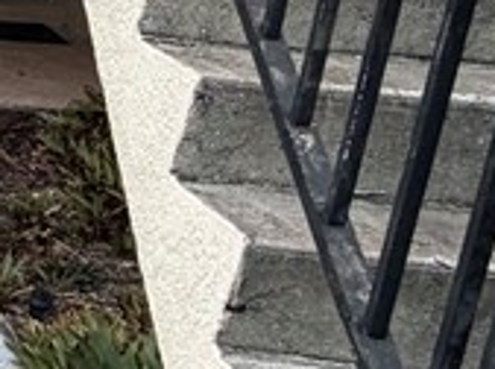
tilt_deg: -15.2
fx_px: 1213
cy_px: 97
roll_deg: -1.4
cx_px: -706
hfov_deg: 14.5
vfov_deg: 17.2
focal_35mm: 85
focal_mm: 2.22
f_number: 2.2
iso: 250
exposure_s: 1/121
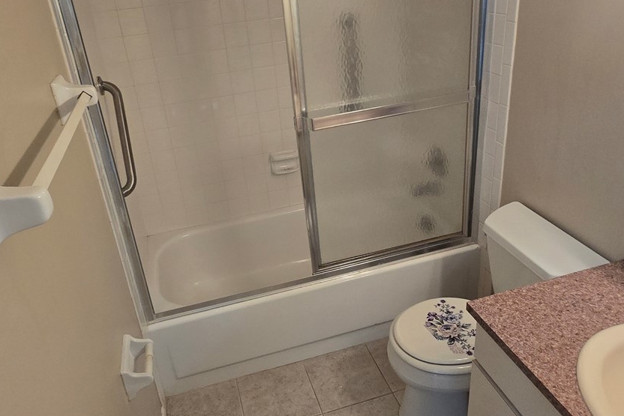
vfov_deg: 49.4
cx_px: 305
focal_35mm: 26
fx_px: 451
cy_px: 179
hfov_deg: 69.4
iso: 160
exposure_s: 1/60
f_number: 2.2
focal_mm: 2.2
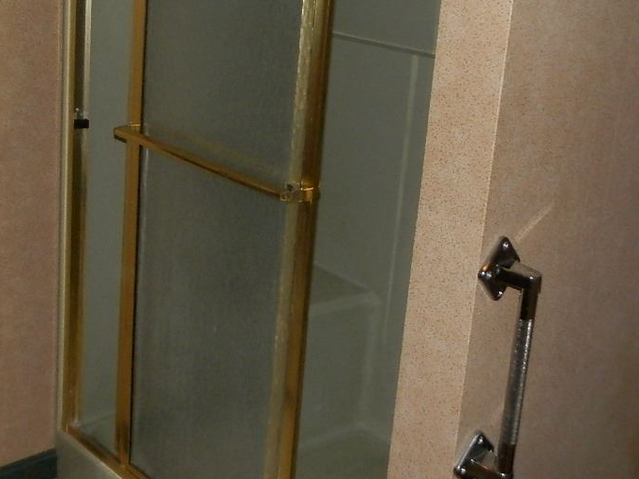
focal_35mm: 47
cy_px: 157
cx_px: 417
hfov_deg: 40.0
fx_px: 868
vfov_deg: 30.6
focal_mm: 4.5
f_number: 8.7
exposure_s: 1/30
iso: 320
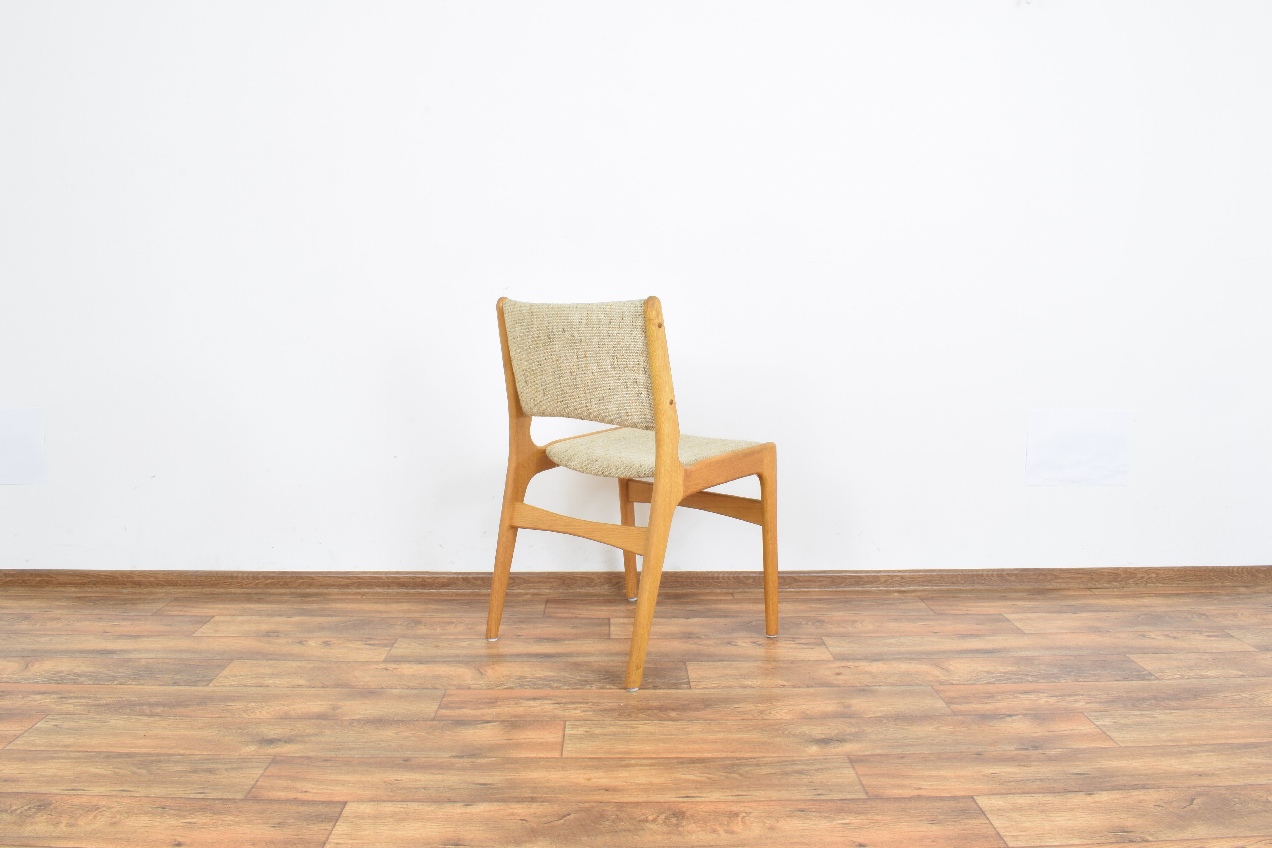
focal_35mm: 30
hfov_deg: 61.9
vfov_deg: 43.6
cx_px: 636
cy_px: 424
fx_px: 1060
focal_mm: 20
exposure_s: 5
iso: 100
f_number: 22
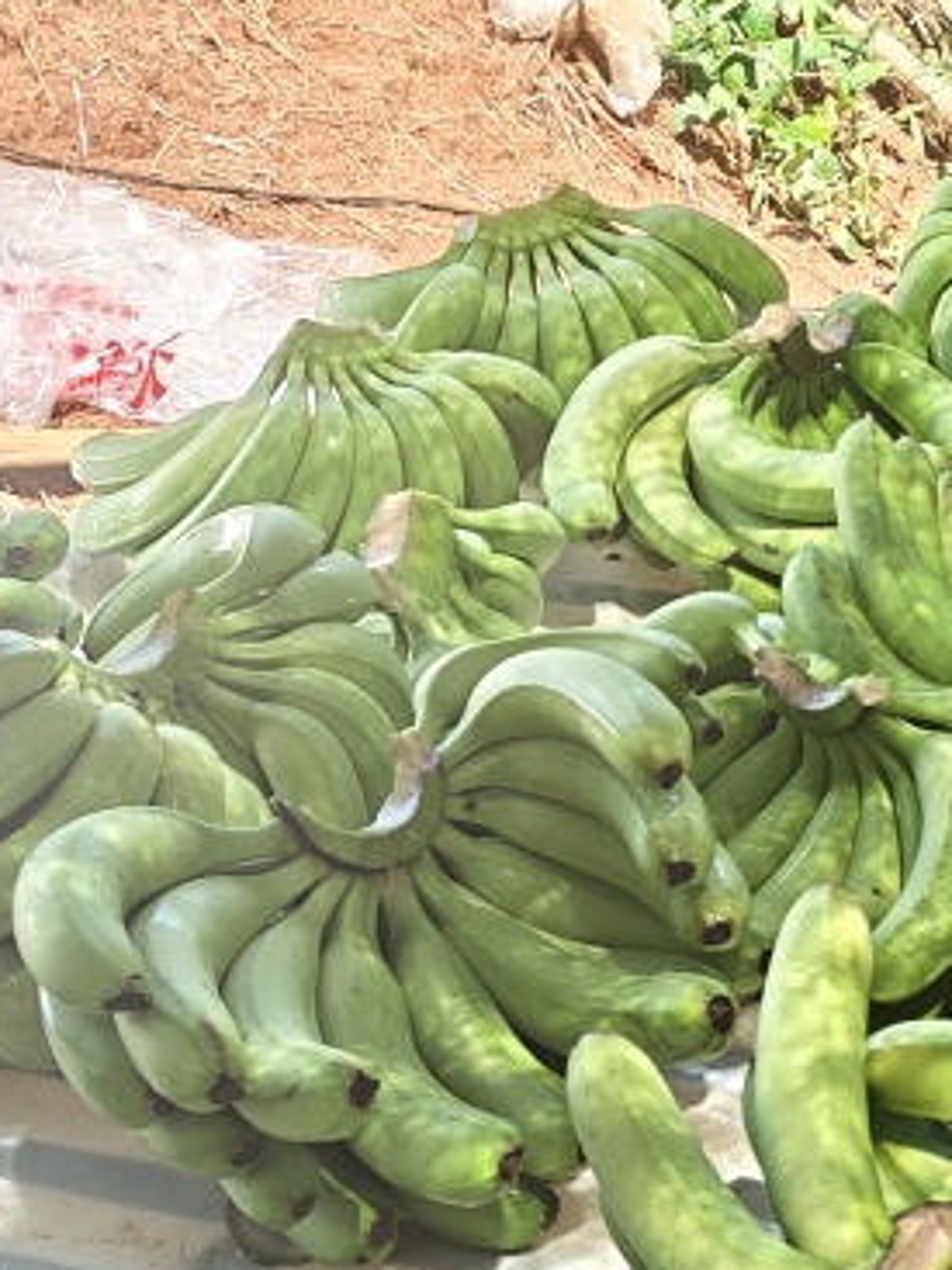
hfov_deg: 15.5
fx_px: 3412
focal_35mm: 93
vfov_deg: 21.1
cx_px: 1007
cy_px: 535
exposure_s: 1/331
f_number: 1.8
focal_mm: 5.59
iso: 50
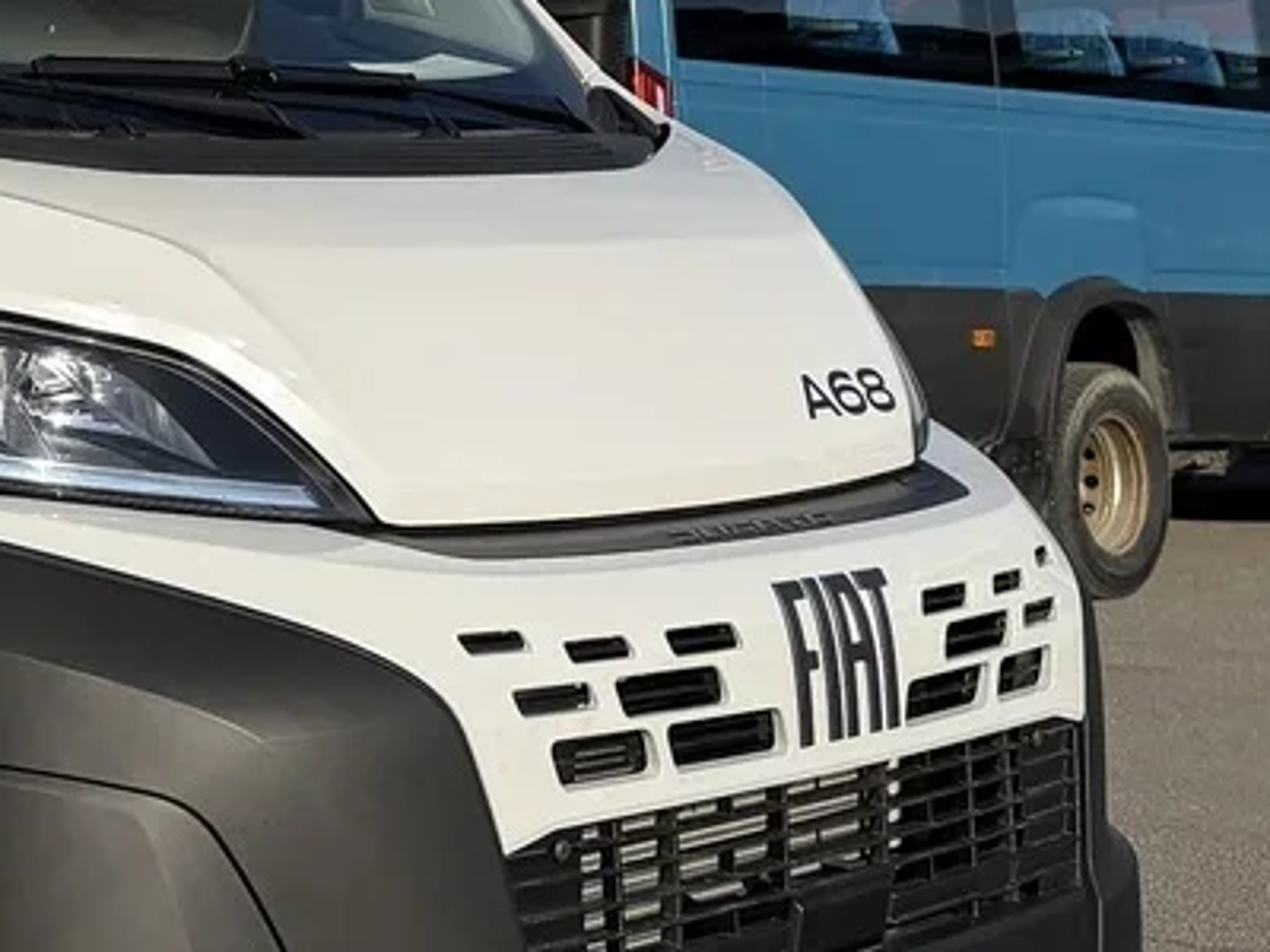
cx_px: -286
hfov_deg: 19.2
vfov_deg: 15.2
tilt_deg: +2.8
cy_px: 63
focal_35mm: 96
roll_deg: +0.5
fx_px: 3522
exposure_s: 1/7353
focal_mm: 6.76
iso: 80
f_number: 1.78
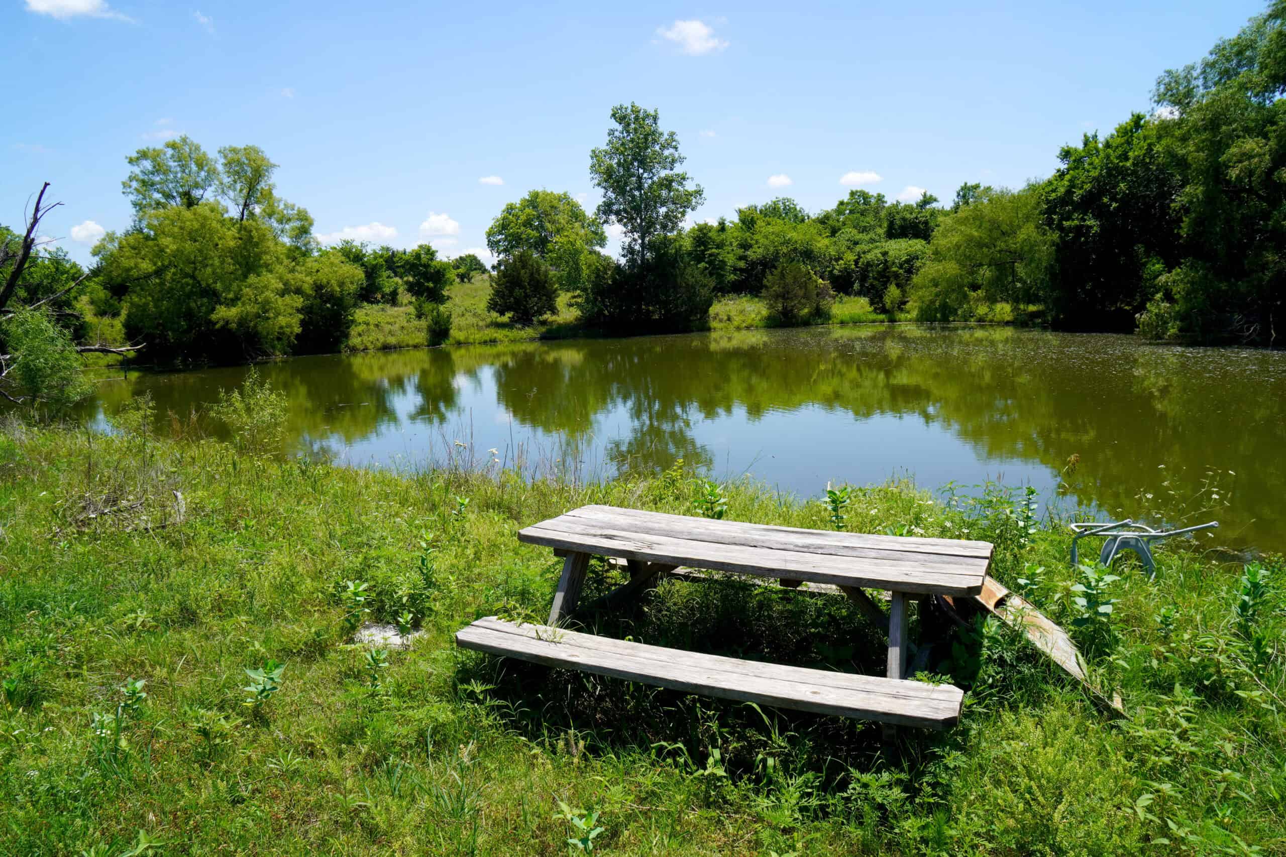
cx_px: 643
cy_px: 428
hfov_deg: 73.7
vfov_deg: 53.1
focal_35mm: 24
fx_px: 857
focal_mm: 16
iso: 100
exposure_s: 1/160
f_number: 10
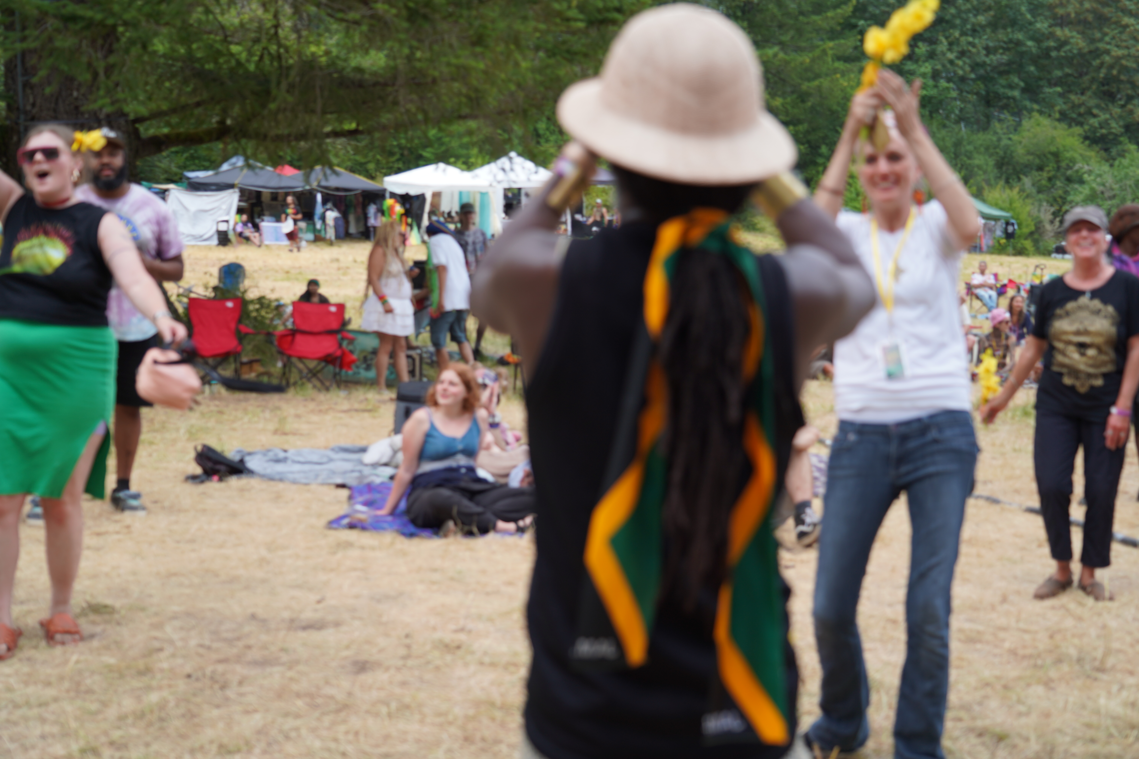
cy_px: 380
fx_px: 1487
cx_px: 570
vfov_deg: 28.6
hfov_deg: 41.9
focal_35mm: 47
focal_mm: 47
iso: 160
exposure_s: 1/160
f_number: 4
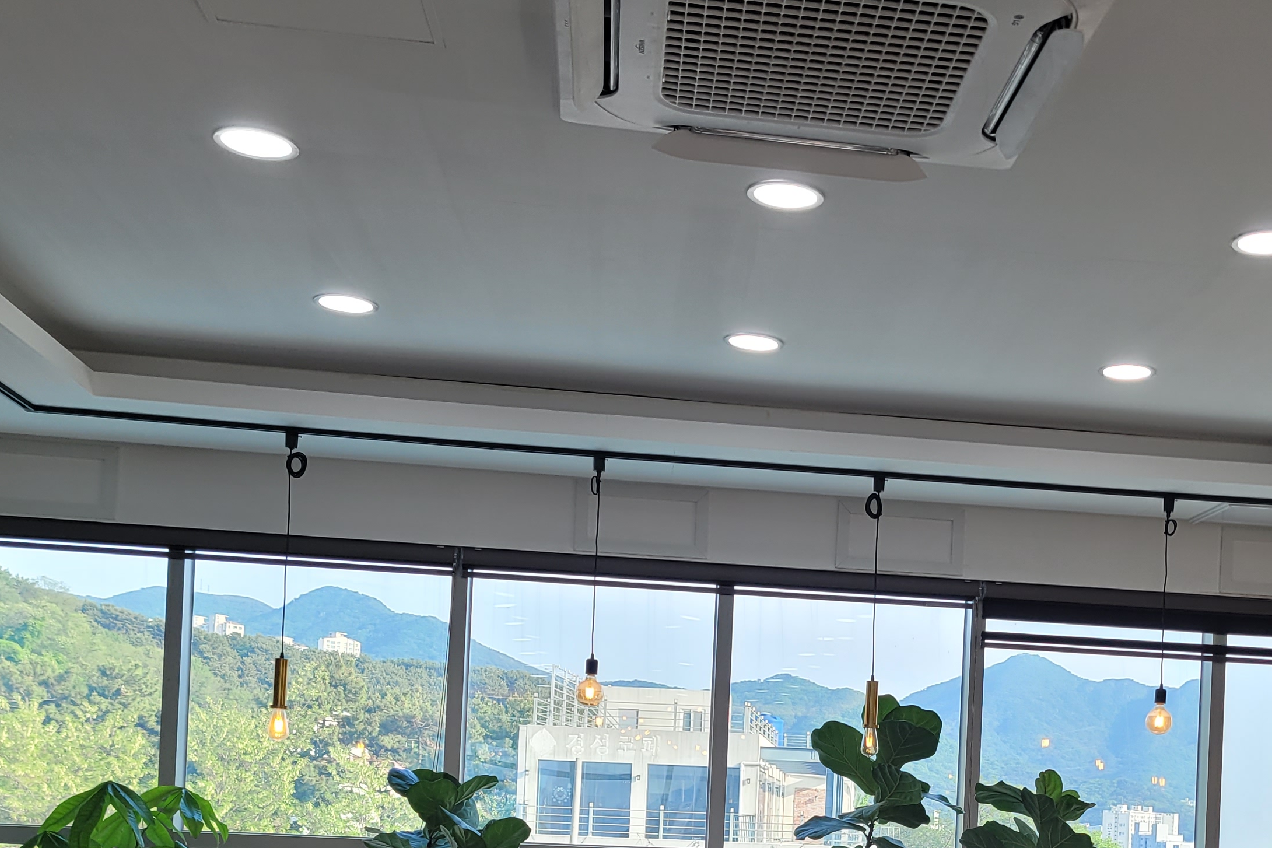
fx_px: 1767
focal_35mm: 50
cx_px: 895
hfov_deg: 38.9
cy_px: 825
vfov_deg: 25.8
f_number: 1.8
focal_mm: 5.4
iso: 40
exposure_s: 1/179
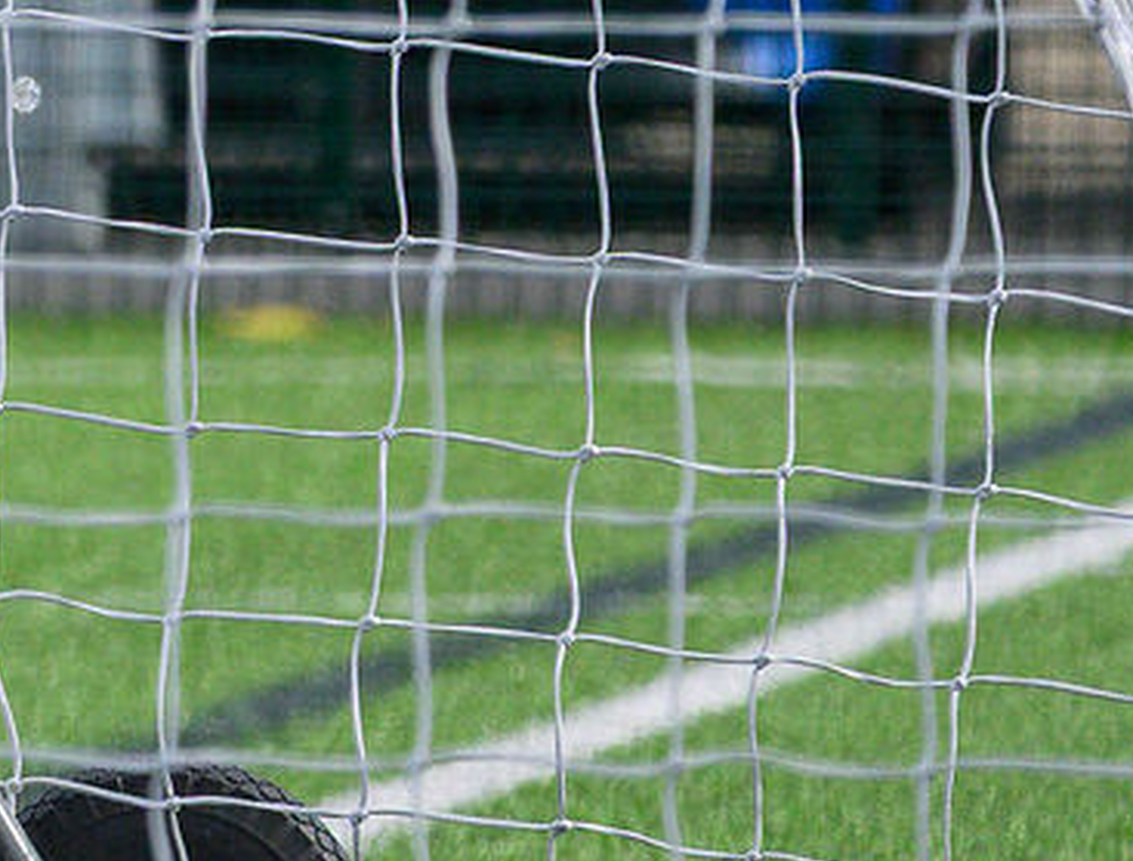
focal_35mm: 1735
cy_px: -849
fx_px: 57067
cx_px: -2585
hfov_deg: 1.1
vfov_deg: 0.9
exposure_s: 1/1600
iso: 560
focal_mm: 240
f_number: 5
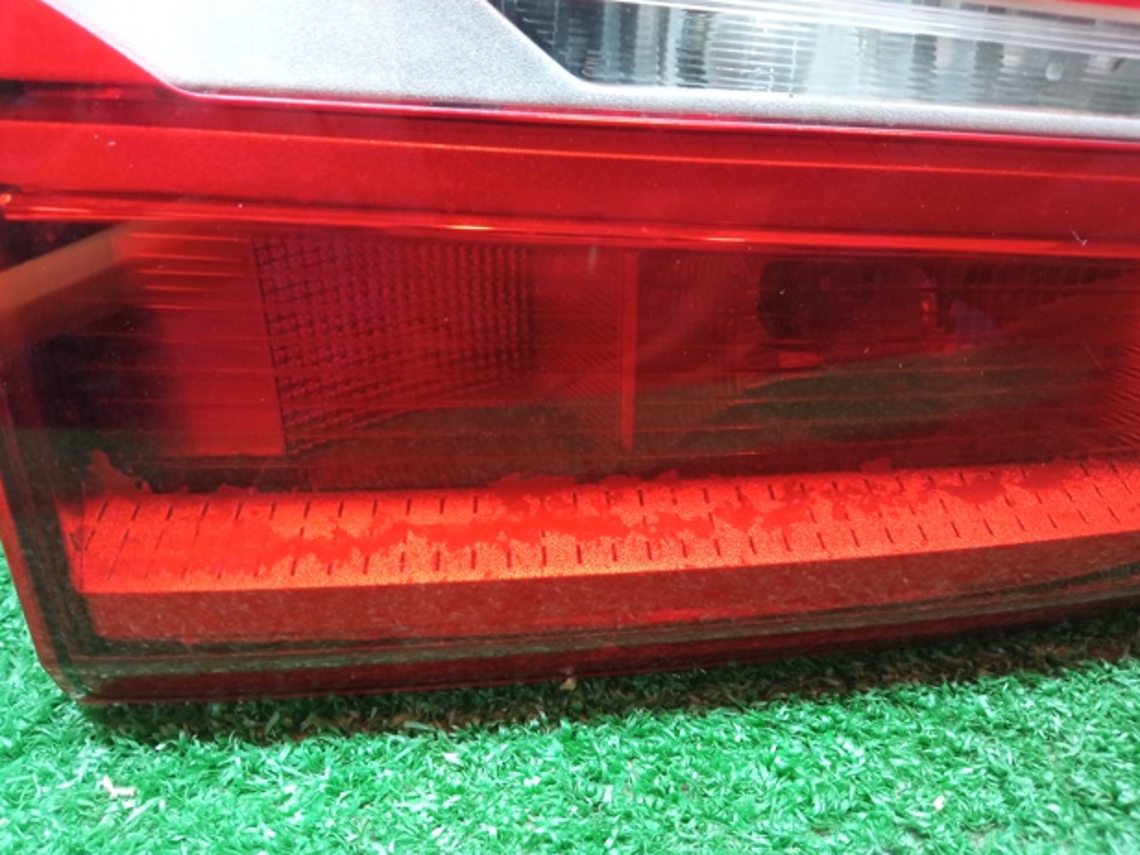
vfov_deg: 49.8
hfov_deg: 63.4
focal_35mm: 28
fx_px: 922
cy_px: 439
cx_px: 551
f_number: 2.2
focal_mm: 3.79
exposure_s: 1/20
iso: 918
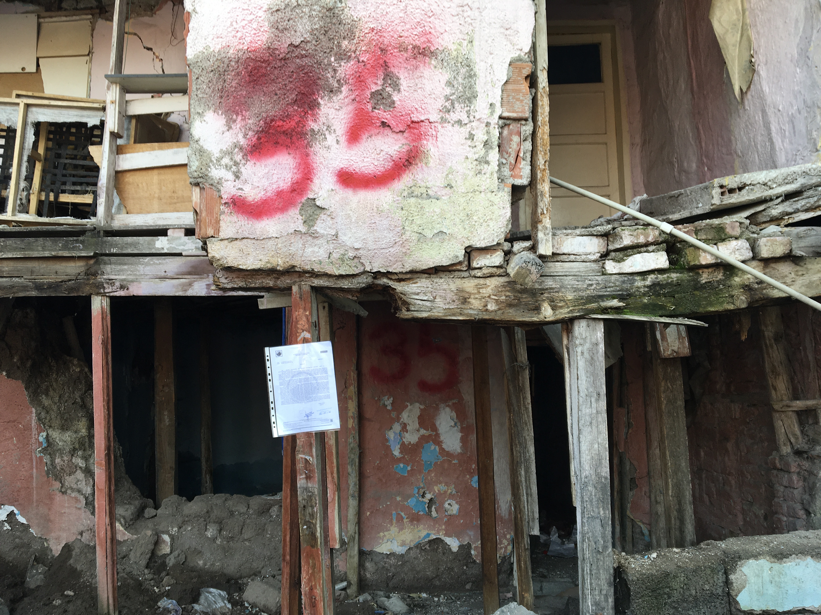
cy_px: 308
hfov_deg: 61.7
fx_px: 688
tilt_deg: +8.0
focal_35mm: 29
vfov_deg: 48.2
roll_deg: +2.1
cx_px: 410
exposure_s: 1/123
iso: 25
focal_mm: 4.15
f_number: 2.2
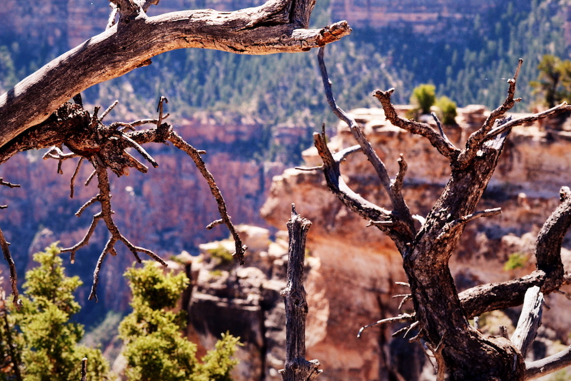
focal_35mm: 113
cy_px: 128
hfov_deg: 18.1
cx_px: 290
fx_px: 1788
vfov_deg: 12.2
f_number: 10
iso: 400
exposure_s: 1/320
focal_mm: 55
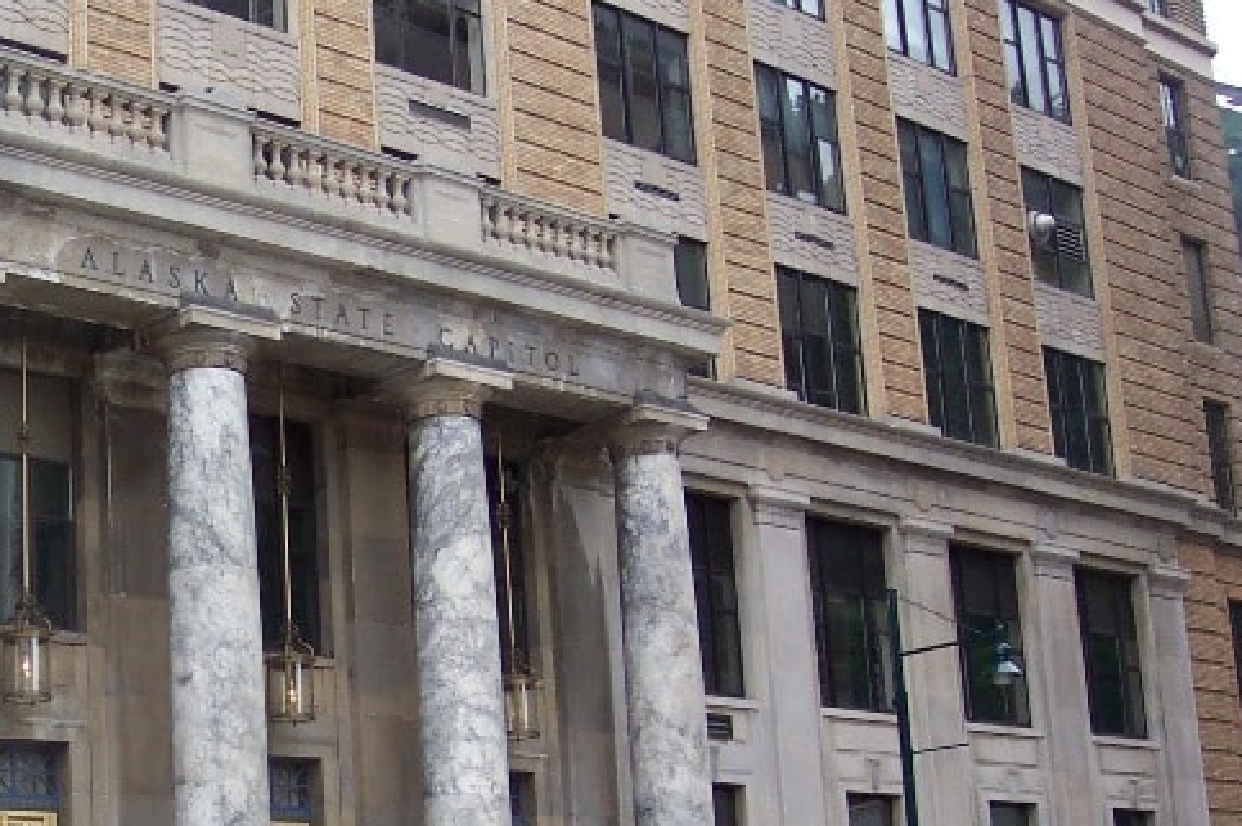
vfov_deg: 21.3
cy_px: 616
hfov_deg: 31.4
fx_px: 2171
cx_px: 334
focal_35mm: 63
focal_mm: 8
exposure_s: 1/700
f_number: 2.8
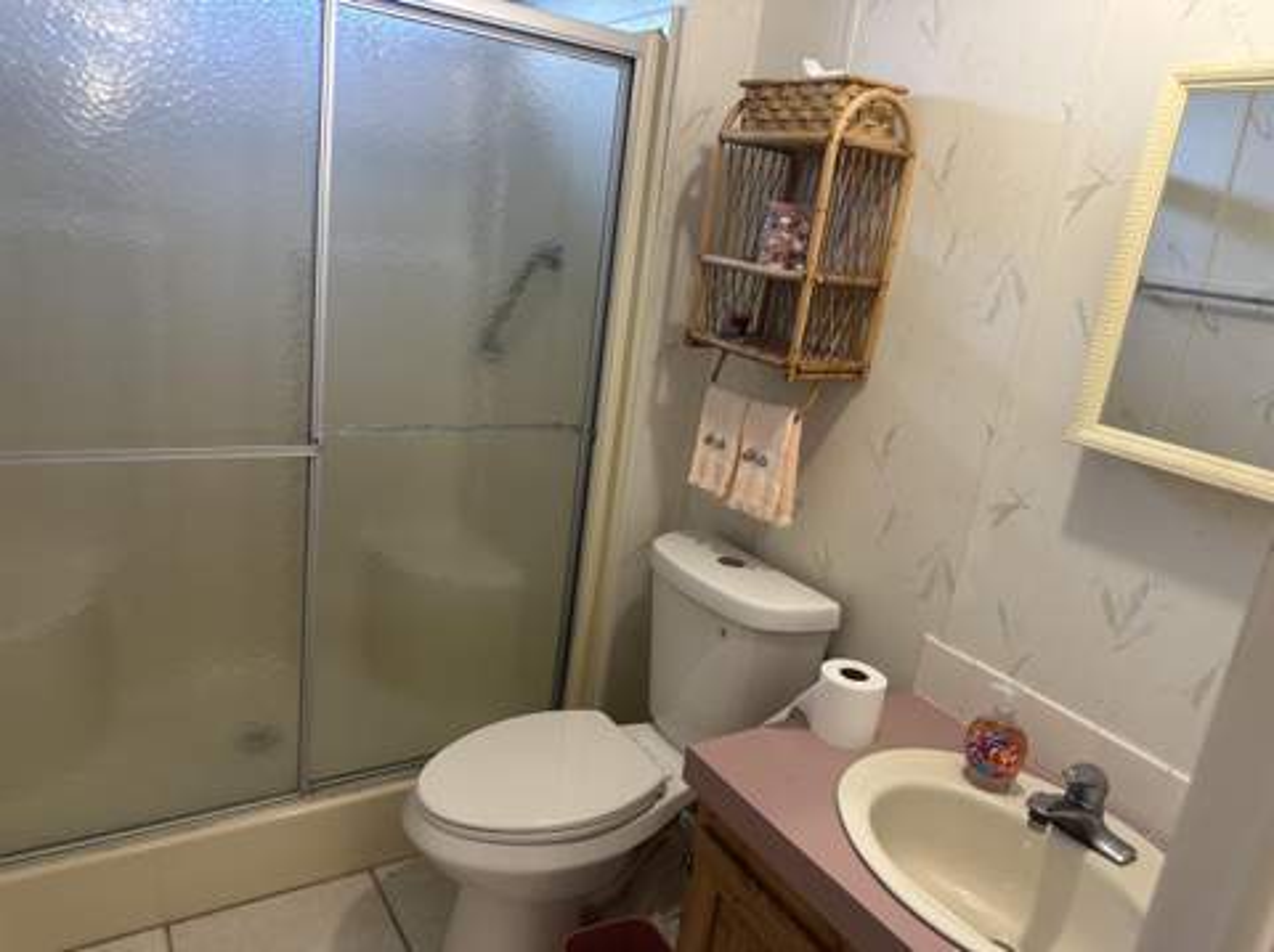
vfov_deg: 56.7
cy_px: 476
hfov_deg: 71.7
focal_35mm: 24
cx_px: 637
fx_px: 882
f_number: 1.78
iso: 160
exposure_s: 1/60
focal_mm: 6.86
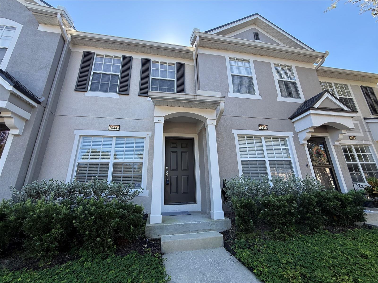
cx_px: 189
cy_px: 142
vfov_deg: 85.7
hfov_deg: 102.1
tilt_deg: +17.3
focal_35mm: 14
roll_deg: +1.0
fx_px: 153
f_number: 2.2
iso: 50
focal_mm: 2.22
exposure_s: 1/238
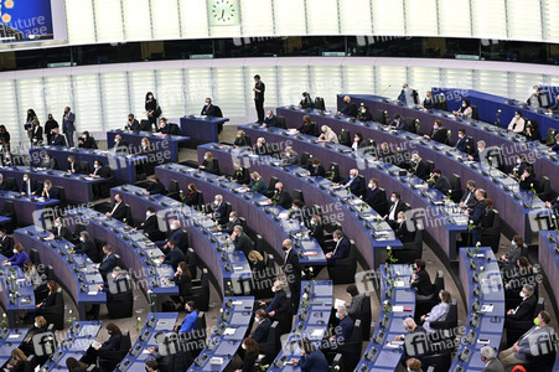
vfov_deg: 19.4
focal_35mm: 70
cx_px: 280
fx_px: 1086
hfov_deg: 28.9
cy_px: 186
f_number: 2.8
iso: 1000
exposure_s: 1/400
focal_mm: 70
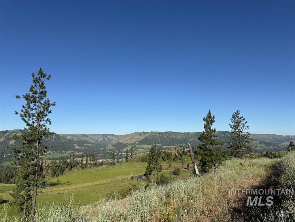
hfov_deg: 71.6
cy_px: 111
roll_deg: -0.6
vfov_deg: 56.8
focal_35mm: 24
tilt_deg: +6.9
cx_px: 148
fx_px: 205
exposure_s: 1/6410
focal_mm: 6.76
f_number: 1.78
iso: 80
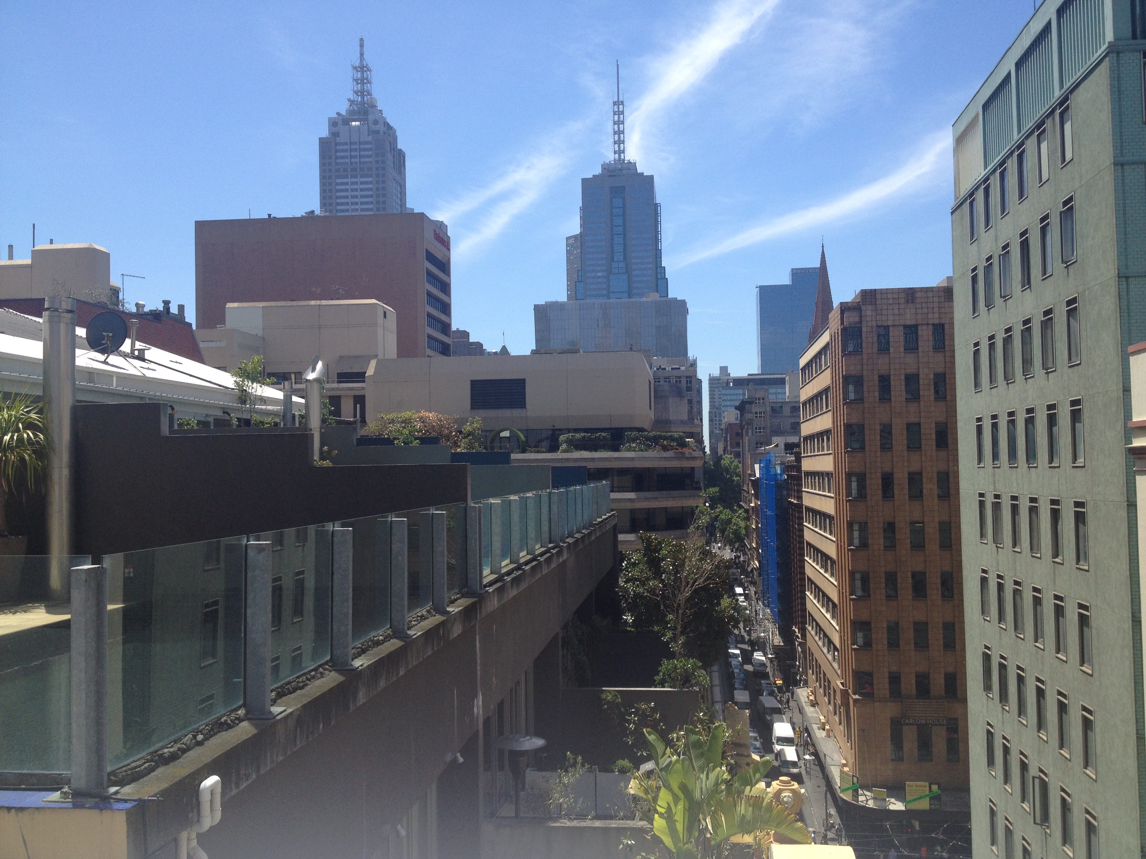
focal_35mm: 35
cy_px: 430
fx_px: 1159
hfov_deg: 52.6
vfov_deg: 40.7
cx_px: 573
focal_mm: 4.28
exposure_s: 1/1453
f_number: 2.4
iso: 50
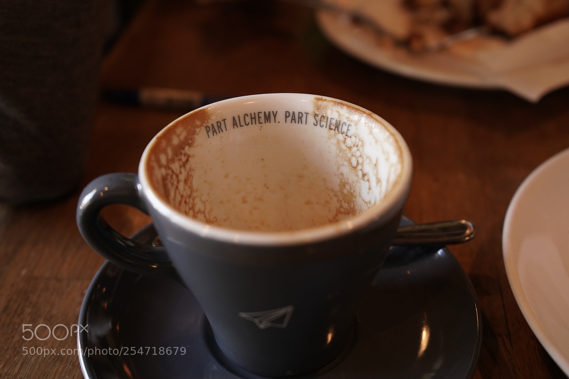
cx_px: 284
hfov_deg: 47.4
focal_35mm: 41
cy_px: 190
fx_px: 648
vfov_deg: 32.6
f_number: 4.5
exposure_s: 1/60
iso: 800
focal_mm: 41
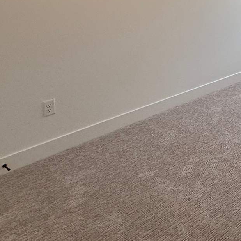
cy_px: -11
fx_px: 323
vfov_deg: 36.0
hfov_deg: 32.1
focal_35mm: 41
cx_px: 305
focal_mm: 2.22
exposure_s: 1/213
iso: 64
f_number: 2.2
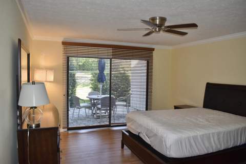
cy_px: 82
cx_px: 123
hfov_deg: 67.4
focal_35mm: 27
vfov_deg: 47.9
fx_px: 184
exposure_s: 1/200
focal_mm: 18
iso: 720
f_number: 5
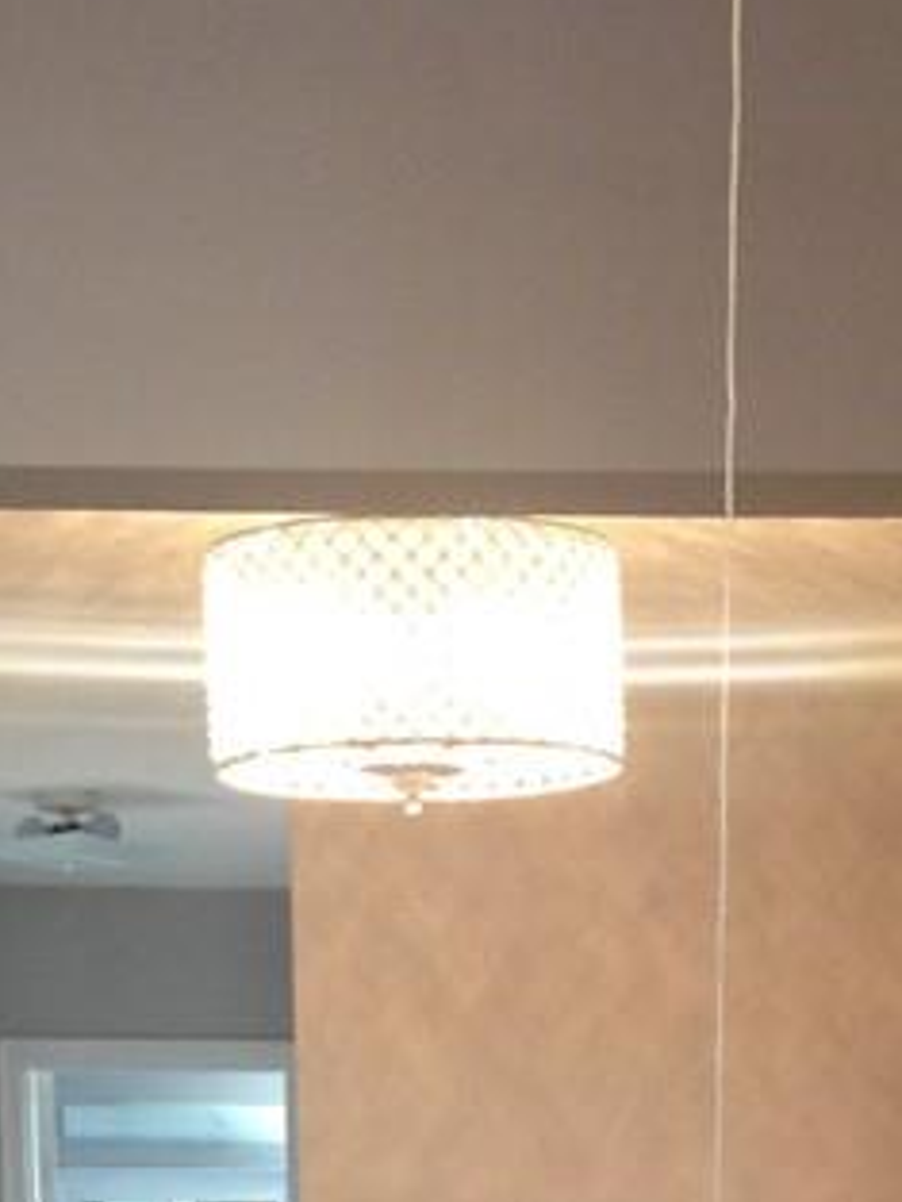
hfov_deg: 13.7
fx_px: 3750
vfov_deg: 16.3
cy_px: 1905
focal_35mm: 108
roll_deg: -2.9
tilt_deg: -6.2
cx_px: 606
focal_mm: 4.12
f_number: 2.4
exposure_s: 1/20
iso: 64
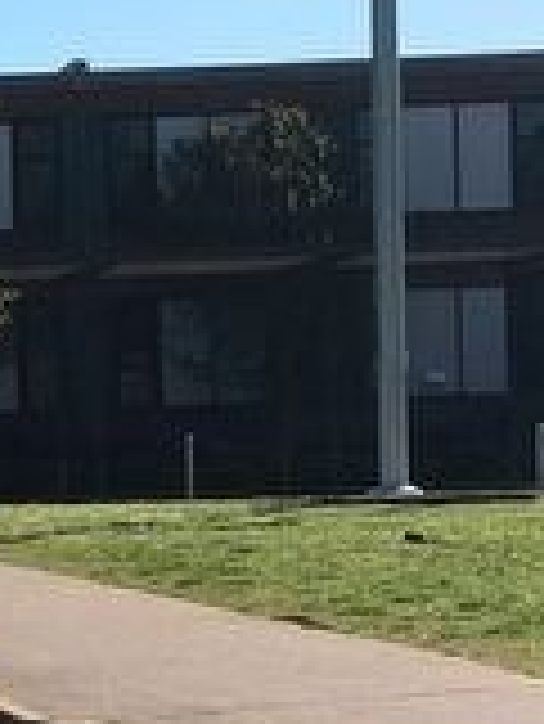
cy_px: 639
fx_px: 3013
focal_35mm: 144
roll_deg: +1.6
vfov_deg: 13.6
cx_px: -724
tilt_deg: -3.0
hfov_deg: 9.3
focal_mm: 4.15
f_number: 2.2
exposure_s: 1/2079
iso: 25
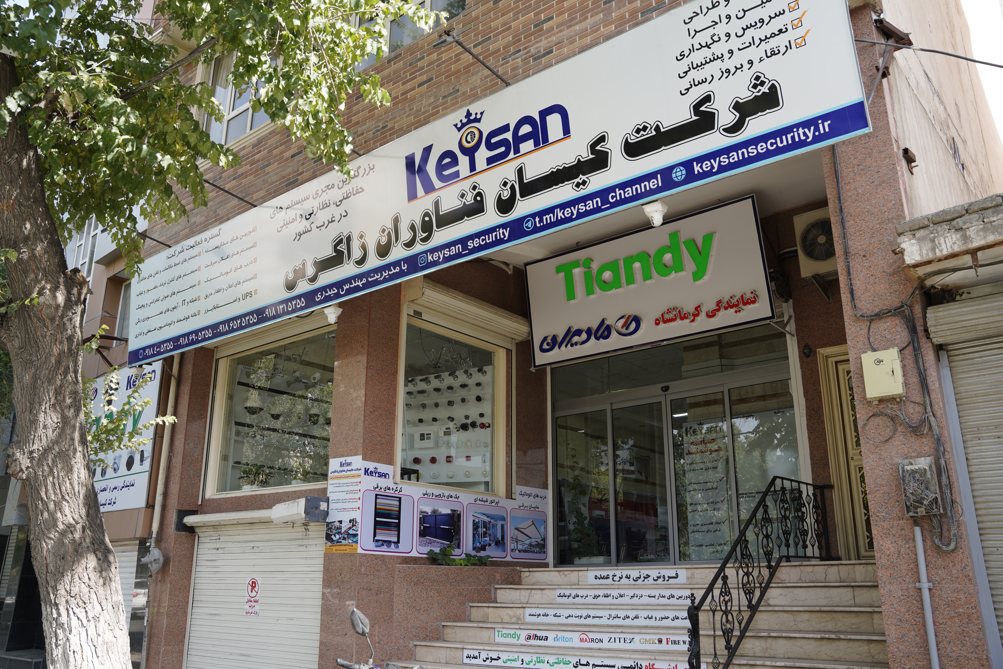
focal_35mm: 29
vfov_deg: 44.7
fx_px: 814
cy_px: 334
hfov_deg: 63.3
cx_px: 502
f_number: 4.5
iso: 100
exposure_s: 1/125
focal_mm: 29.2
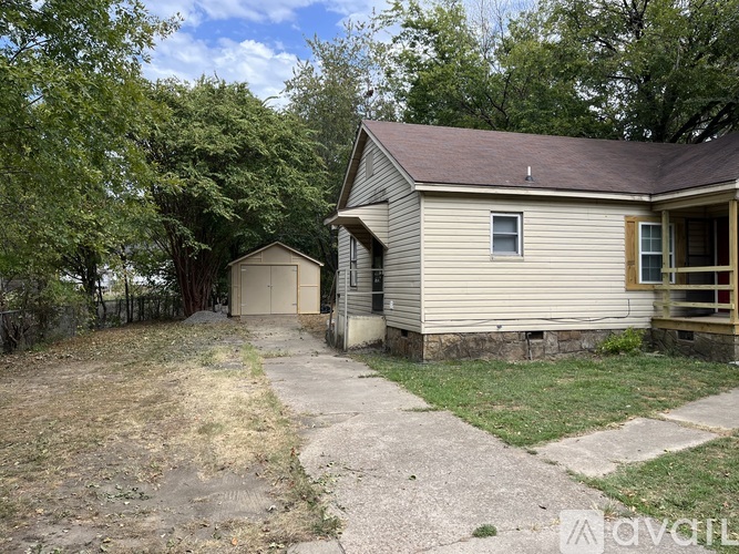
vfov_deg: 53.0
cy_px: 277
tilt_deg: -0.2
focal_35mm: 26
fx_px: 555
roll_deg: +0.4
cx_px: 370
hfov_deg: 67.3
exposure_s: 1/1212
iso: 50
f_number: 1.6
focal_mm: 5.1
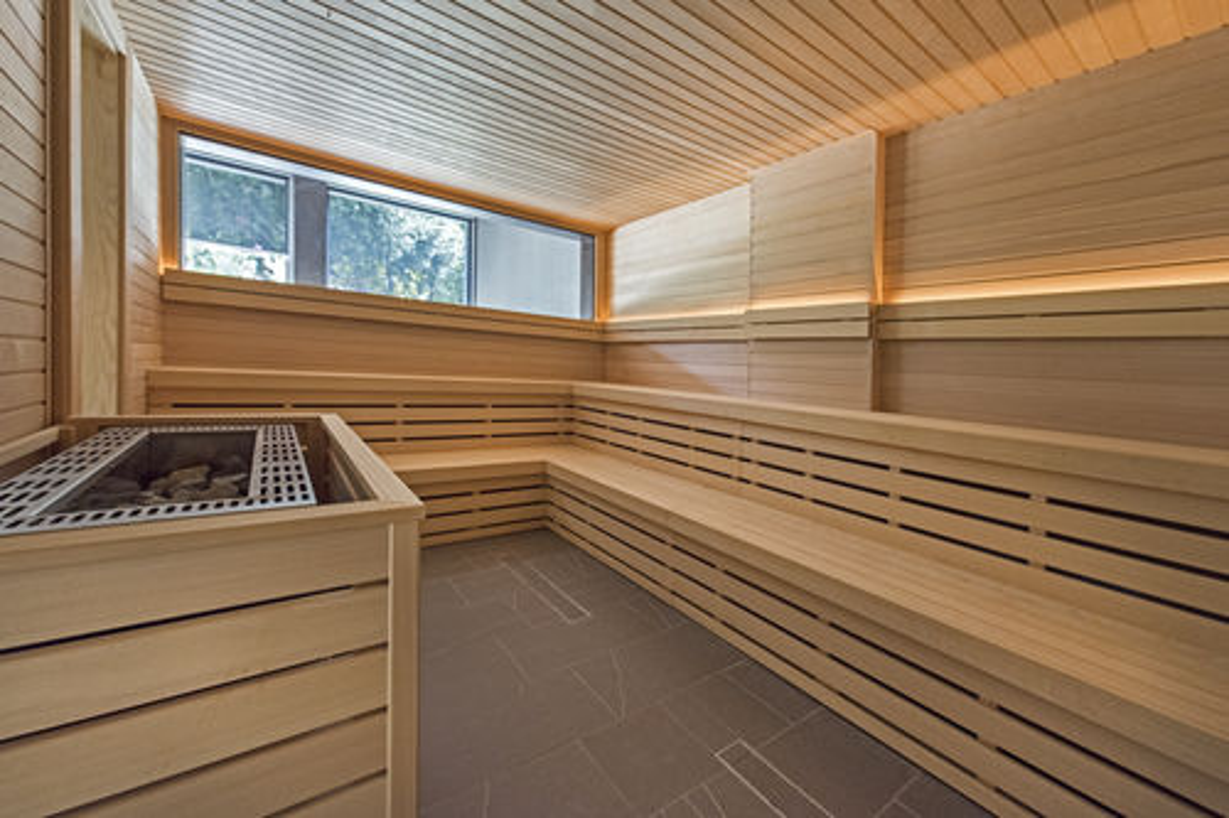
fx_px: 478
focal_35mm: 14
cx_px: 614
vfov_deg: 81.2
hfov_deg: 104.3
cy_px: 409
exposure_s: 1/8
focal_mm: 14
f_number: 11
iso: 1600
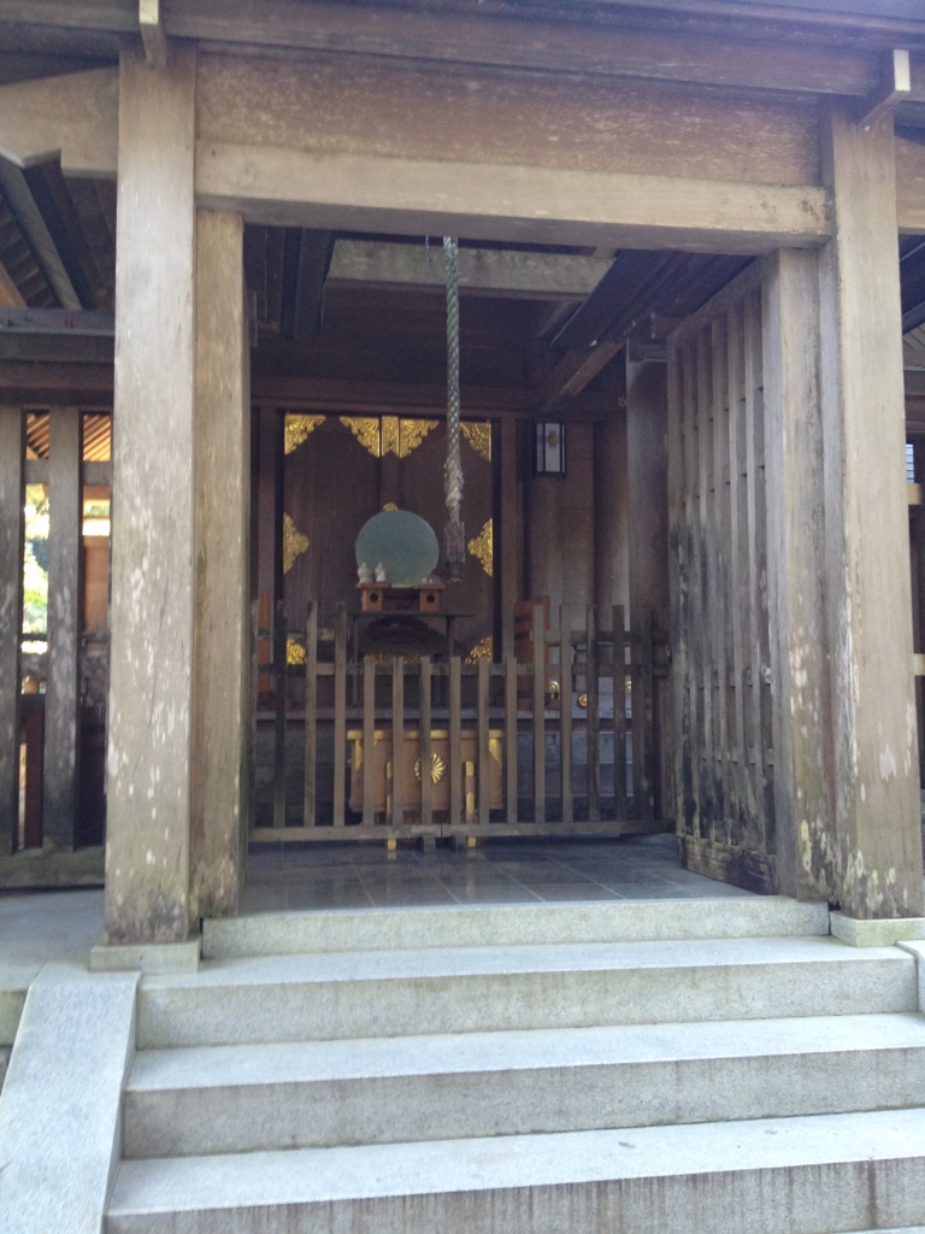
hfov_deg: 40.7
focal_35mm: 35
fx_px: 1247
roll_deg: +0.0
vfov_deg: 52.6
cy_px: 617
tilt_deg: +3.3
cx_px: 462
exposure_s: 1/20
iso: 100
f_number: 2.4
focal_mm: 4.28
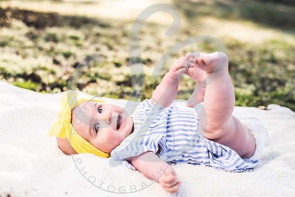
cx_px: 148
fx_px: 447
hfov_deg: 36.5
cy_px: 98
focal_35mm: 55
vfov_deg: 24.8
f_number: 2.8
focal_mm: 50
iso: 100
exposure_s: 1/320
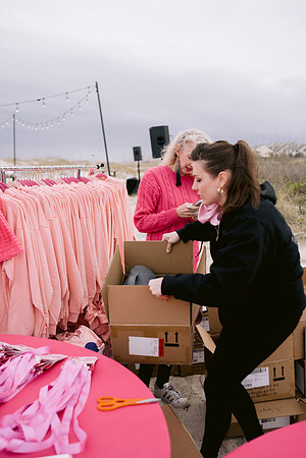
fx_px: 446
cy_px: 229
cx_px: 153
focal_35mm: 35
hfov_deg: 37.9
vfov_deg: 54.4
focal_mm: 35
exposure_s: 1/400
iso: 200
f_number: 2.8
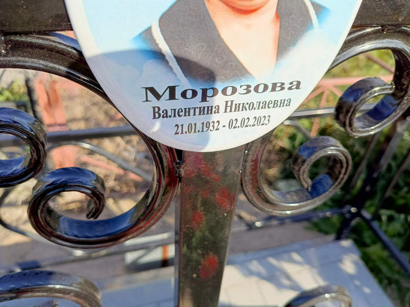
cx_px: 205
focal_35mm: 25
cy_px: 154
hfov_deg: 69.4
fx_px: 296
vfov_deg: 54.9
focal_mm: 4.76
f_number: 1.69
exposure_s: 1/703
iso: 112
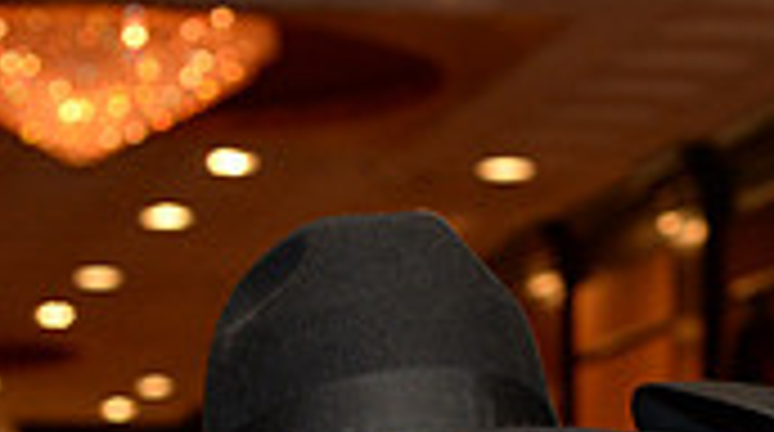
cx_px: 549
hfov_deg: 12.2
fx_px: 3626
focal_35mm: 177
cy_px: 828
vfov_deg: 6.6
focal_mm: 50
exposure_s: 1/125
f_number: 5.6
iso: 1600
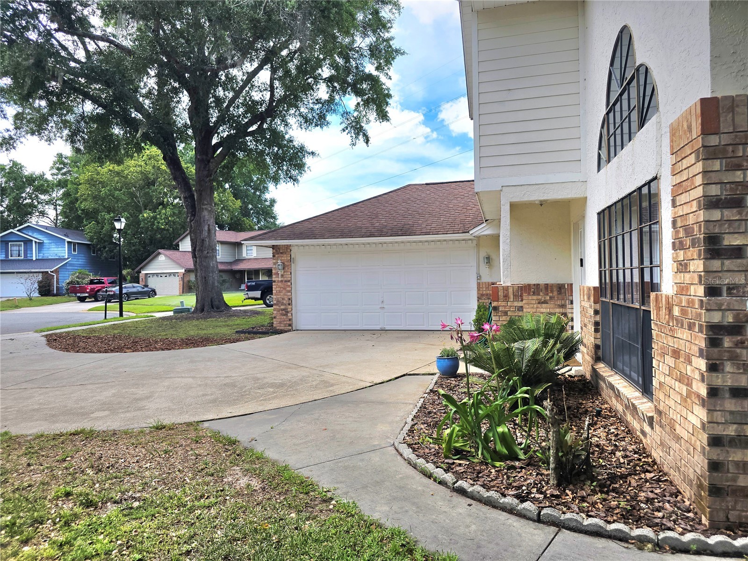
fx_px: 497
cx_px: 374
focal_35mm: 23
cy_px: 280
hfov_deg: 73.9
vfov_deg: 58.9
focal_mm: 6.3
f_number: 1.7
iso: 12
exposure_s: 1/556
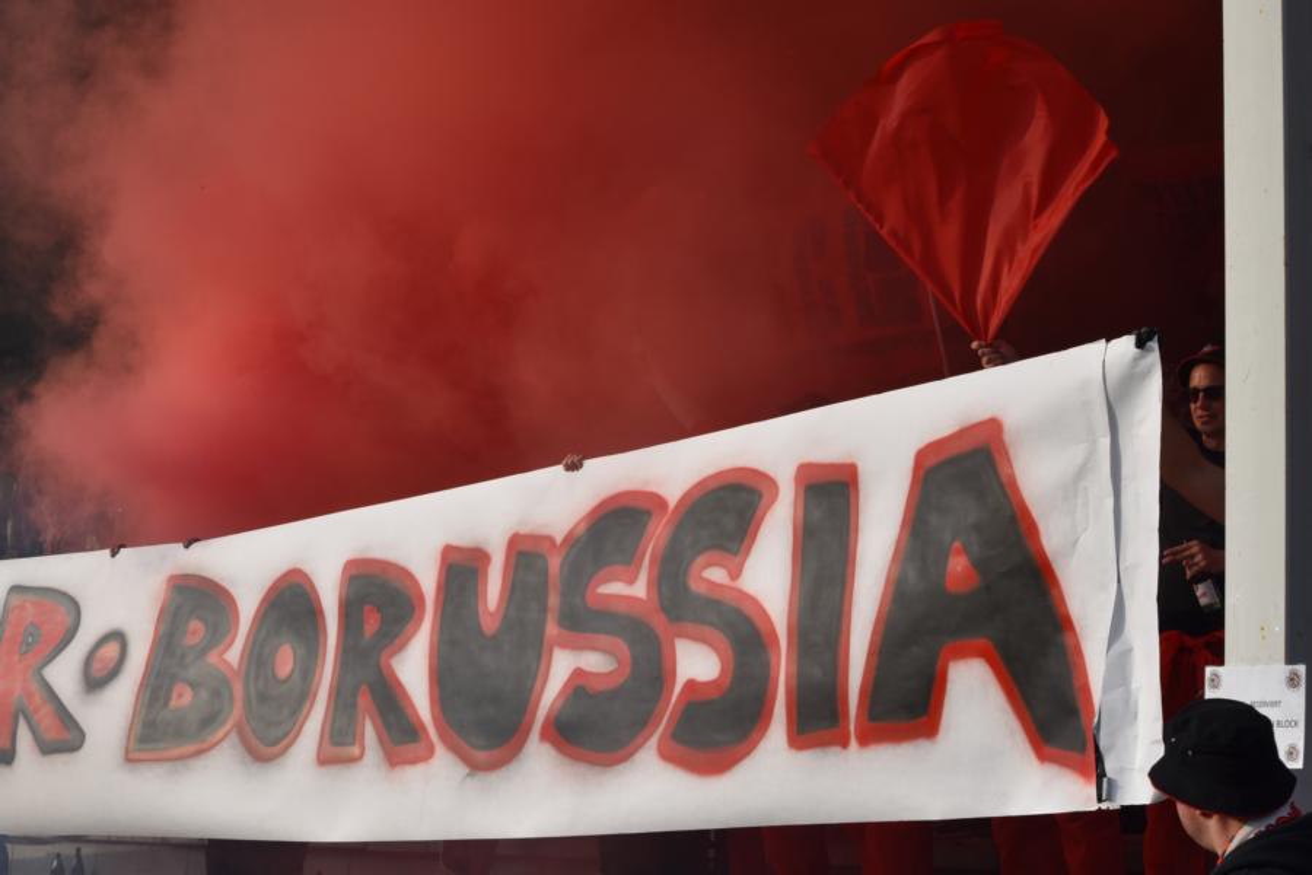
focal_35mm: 82
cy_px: 438
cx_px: 656
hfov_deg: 24.6
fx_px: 3006
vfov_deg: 16.6
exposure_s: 1/400
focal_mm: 55
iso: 200
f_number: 10
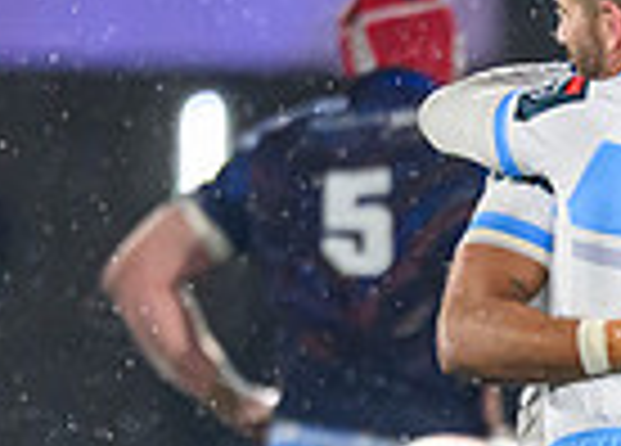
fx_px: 54455
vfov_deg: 0.5
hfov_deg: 0.7
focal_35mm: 3083
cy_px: 420
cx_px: 796
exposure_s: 1/800
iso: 5000
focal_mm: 560
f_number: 4
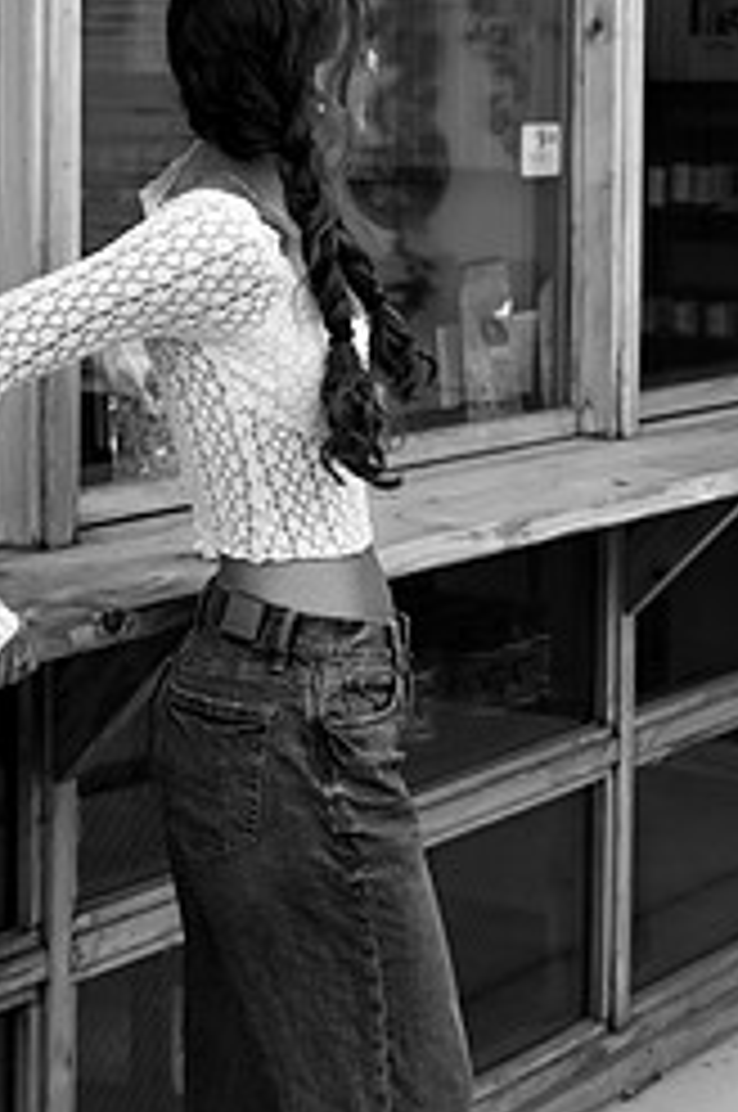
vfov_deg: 24.2
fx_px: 2528
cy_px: 162
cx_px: 484
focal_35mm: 82
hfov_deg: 16.6
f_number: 4
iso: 1600
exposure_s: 1/800
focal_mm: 45
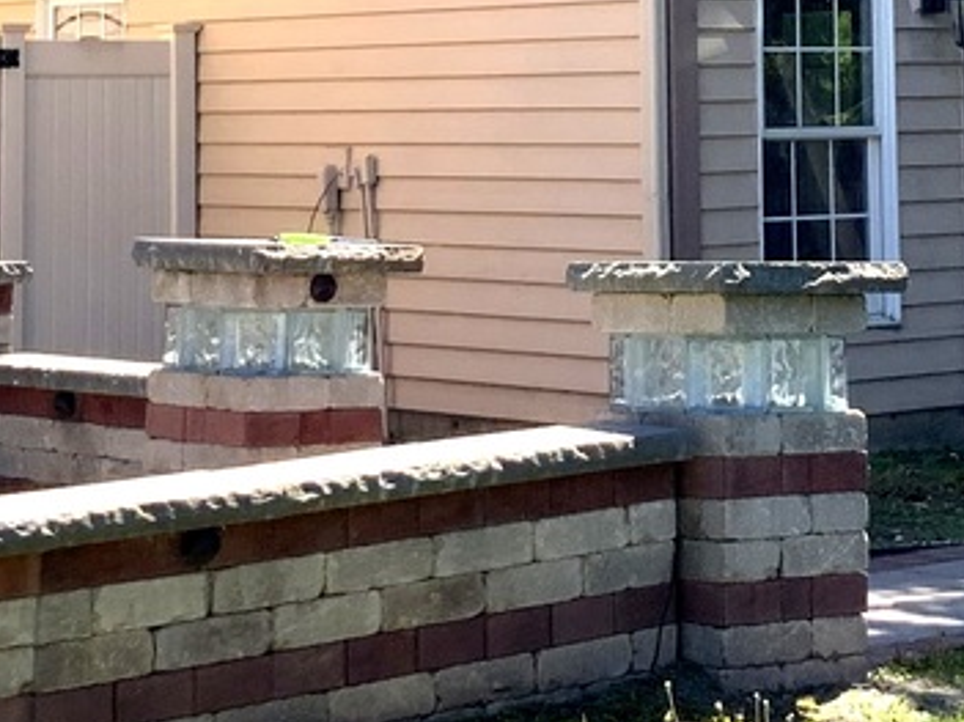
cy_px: -129
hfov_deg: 16.5
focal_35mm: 119
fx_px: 3313
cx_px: 670
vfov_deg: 12.2
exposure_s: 1/562
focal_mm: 3
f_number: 1.8
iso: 16
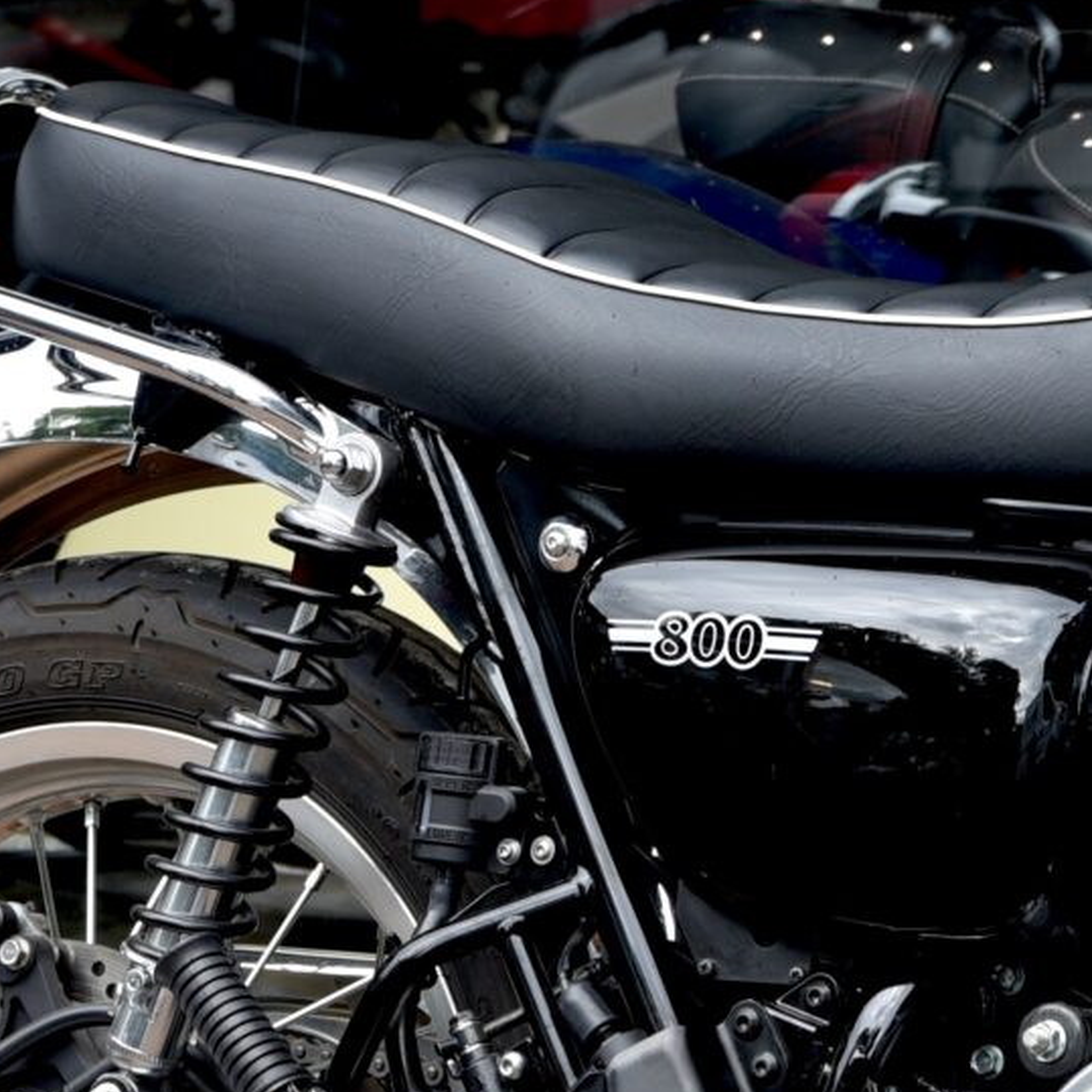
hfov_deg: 7.4
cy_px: 809
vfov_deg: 7.5
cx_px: 1501
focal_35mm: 234
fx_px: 8352
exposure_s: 1/100
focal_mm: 58
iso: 100
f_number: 5
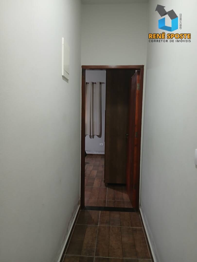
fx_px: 197
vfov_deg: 67.3
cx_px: 98
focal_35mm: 26
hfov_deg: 53.1
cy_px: 131
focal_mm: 3.98
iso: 200
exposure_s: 1/30
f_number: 1.8
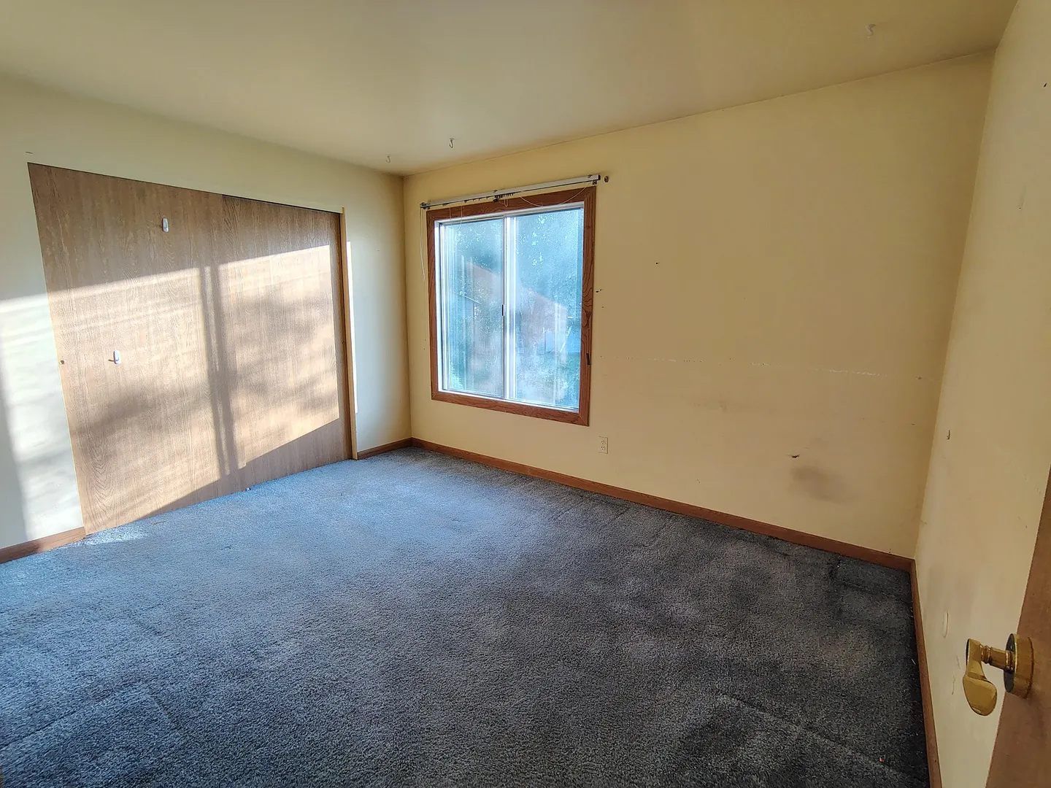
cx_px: 526
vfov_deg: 78.1
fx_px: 486
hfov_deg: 94.5
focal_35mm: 16
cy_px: 394
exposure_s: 1/120
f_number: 2.2
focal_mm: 2.13
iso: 243
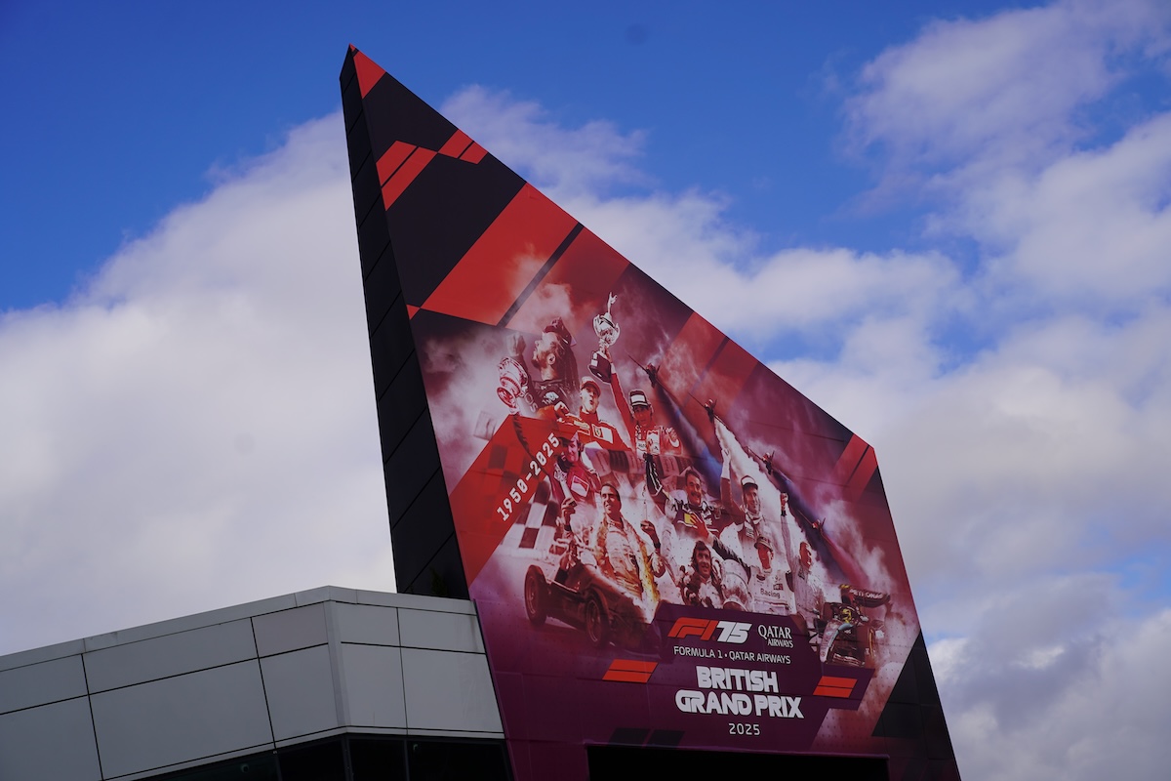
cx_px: 586
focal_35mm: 61
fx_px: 1984
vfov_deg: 22.3
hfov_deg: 32.9
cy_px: 390
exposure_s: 1/800
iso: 100
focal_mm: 61
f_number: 5
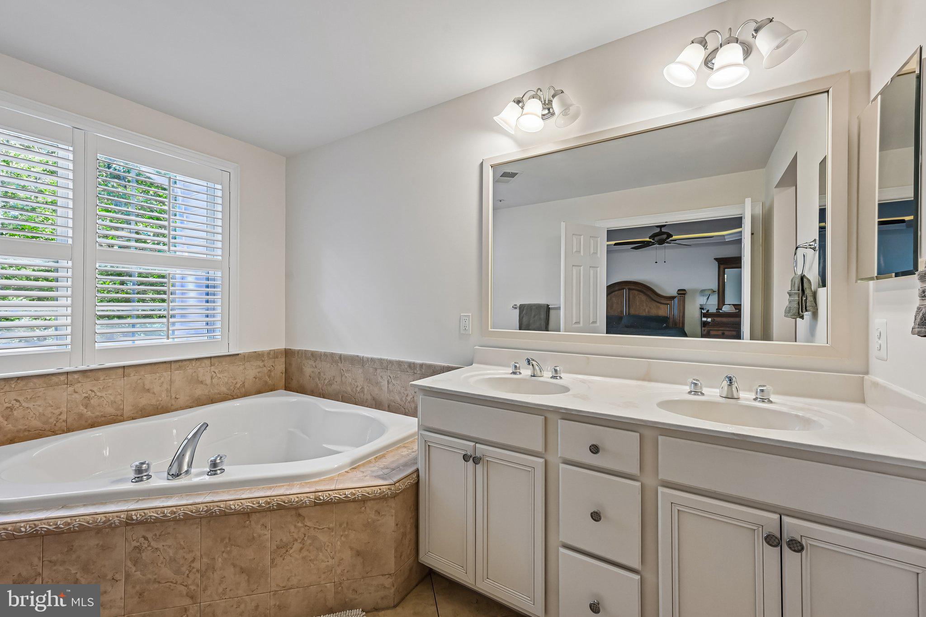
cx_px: 463
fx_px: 360
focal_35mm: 14
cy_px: 308
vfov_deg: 81.2
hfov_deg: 104.3
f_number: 8
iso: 200
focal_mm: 14
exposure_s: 1/15
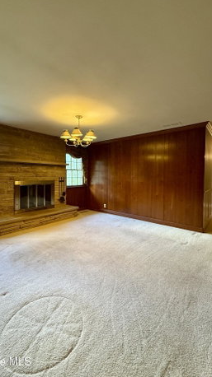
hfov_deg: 66.8
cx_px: 95
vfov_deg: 99.4
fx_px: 160
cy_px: 182
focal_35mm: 16
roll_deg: -0.7
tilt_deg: -1.3
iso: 500
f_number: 2.2
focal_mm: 2.22
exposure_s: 1/60
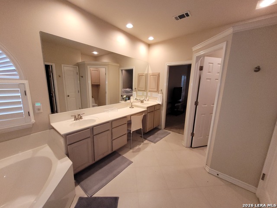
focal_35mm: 13
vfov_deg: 89.9
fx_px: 104
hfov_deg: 106.2
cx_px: 138
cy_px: 104
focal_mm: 1.74
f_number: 2.2
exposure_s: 1/60
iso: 250
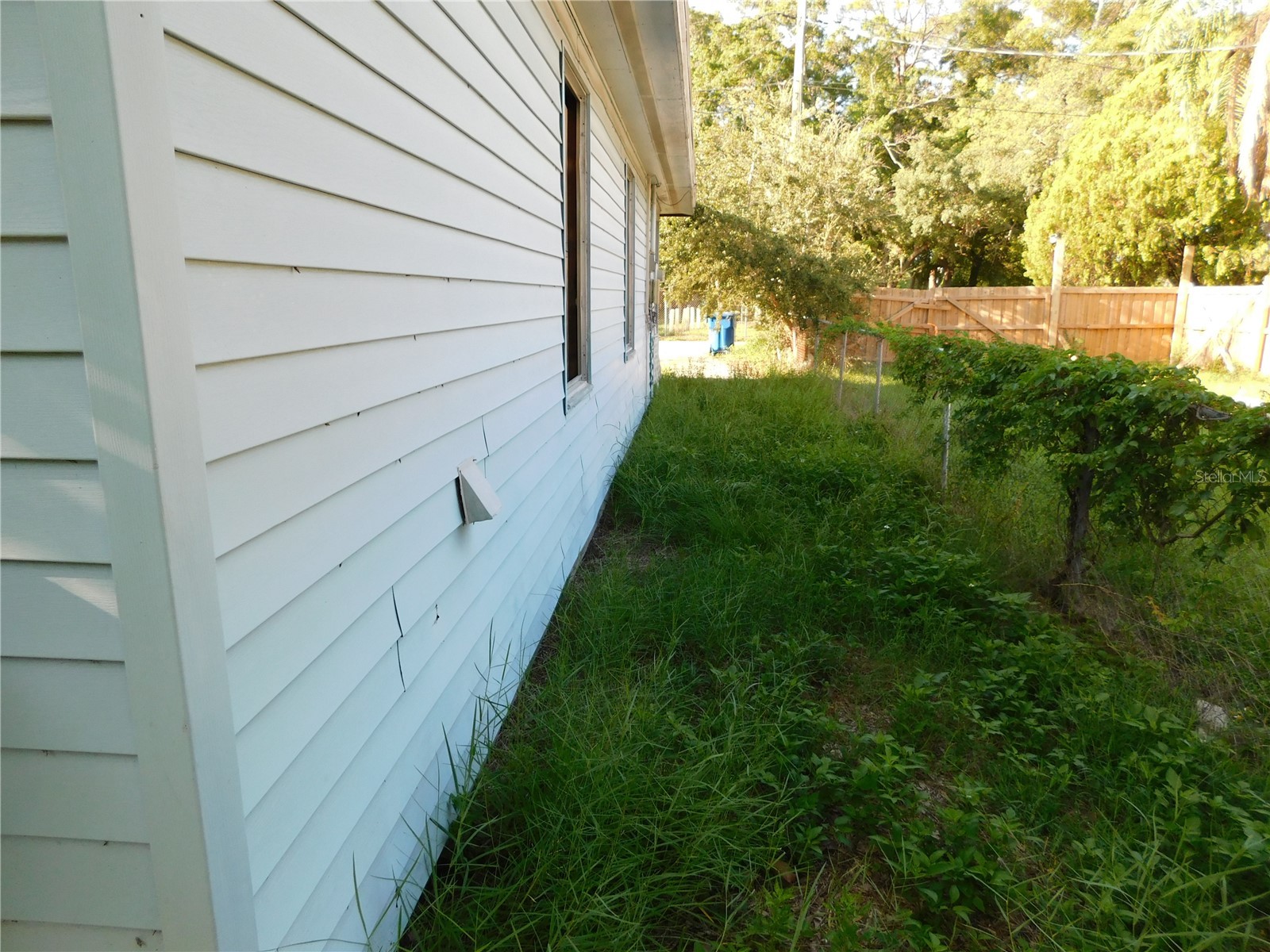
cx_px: 635
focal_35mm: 23
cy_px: 476
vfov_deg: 58.9
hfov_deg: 73.9
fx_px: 844
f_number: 3
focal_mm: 4
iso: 125
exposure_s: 1/160
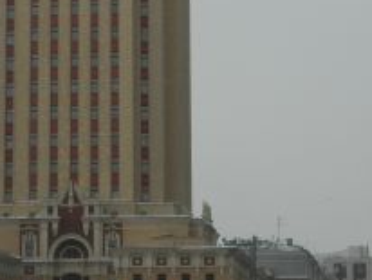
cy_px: -69
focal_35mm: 208
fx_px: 2238
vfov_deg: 7.1
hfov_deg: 9.5
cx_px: 100
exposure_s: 1/160
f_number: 10
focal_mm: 62
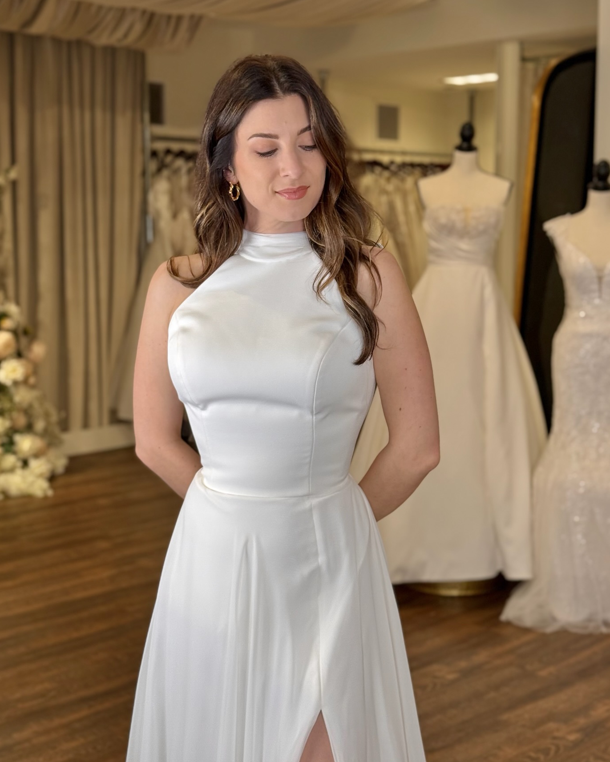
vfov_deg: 33.6
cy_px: 390
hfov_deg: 27.1
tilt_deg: -6.3
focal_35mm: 56
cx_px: 305
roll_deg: -0.6
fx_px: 1263
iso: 50
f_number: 1.78
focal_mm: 6.76
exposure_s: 1/120
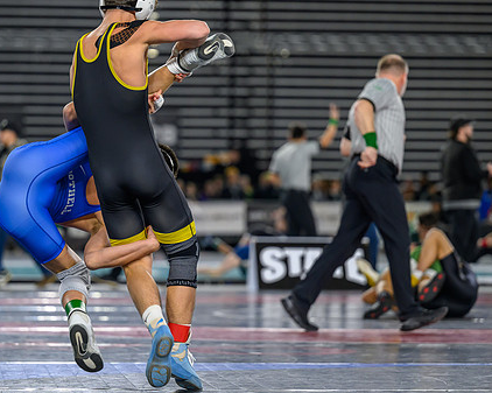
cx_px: 184
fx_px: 2445
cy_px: 184
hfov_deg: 11.5
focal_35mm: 168
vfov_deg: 9.2
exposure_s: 1/800
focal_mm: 125
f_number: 2.8
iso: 1800
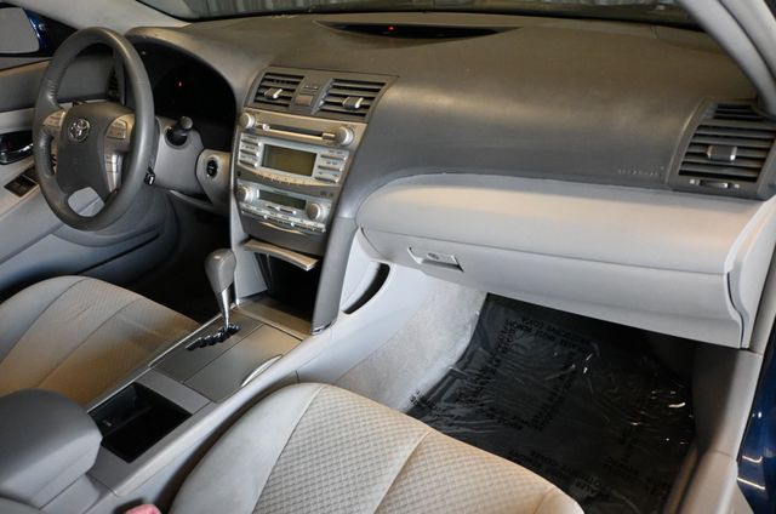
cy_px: 257
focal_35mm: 29
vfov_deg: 44.4
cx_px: 388
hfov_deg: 63.3
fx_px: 629
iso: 2500
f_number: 3.8
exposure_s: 1/125
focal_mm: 19.5
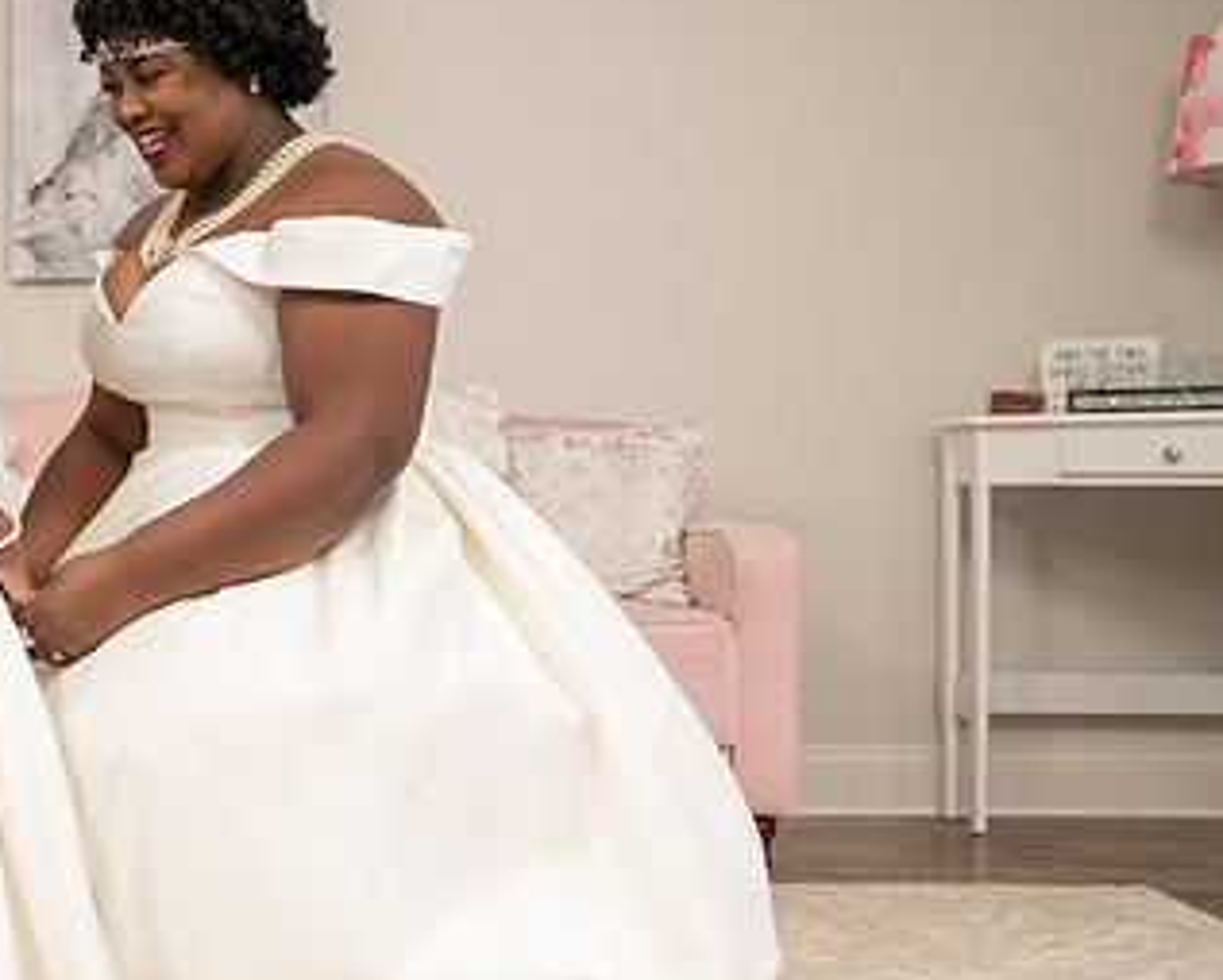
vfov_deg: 27.6
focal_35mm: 55
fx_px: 1992
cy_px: 490
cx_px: 155
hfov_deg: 32.6
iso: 1600
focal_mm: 31
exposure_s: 1/200
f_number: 4
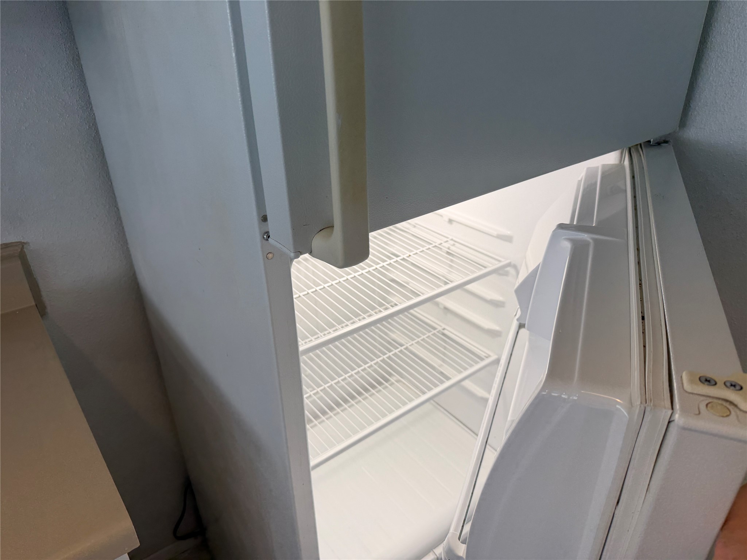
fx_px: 518
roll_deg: -0.3
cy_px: 280
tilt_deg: -28.5
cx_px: 374
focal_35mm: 24
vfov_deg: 56.8
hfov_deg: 71.6
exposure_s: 1/120
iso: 80
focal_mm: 6.76
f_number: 1.78
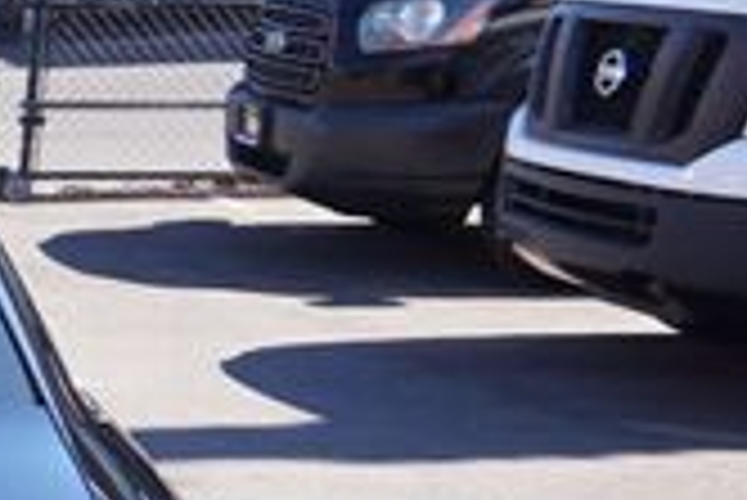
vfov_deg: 10.4
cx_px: -675
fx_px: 2637
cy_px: 761
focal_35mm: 127
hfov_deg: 14.0
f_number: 6.3
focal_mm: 22
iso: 100
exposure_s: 1/80
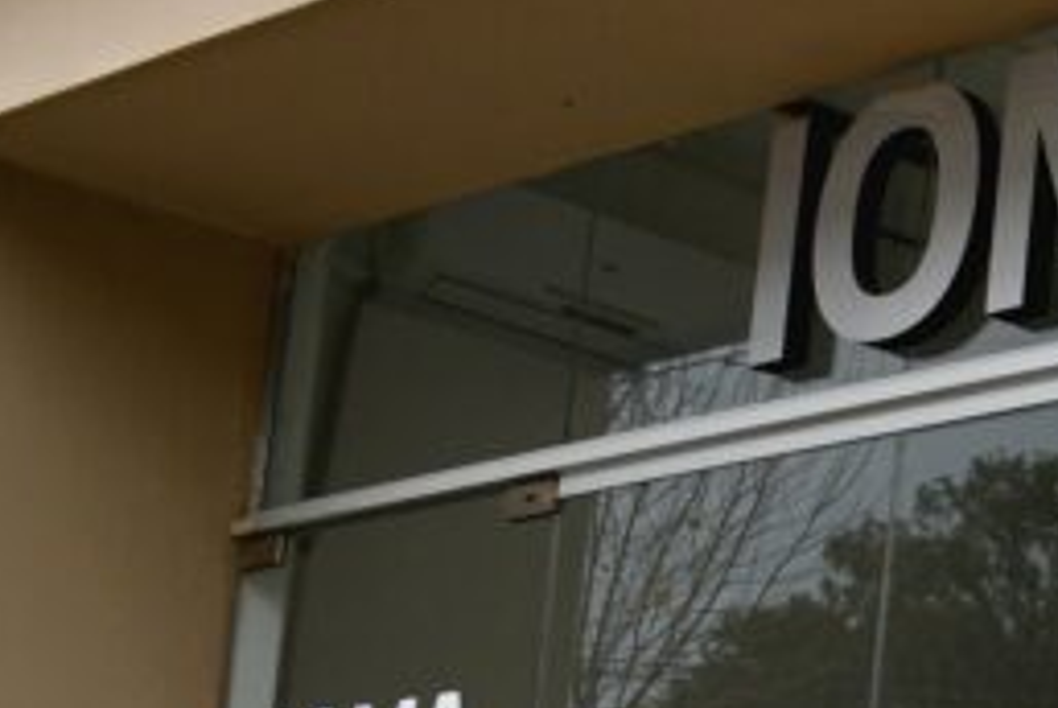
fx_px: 3295
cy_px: 1046
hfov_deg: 15.0
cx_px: 2100
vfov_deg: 11.8
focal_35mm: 112
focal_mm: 18
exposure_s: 1/250
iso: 200
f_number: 6.3
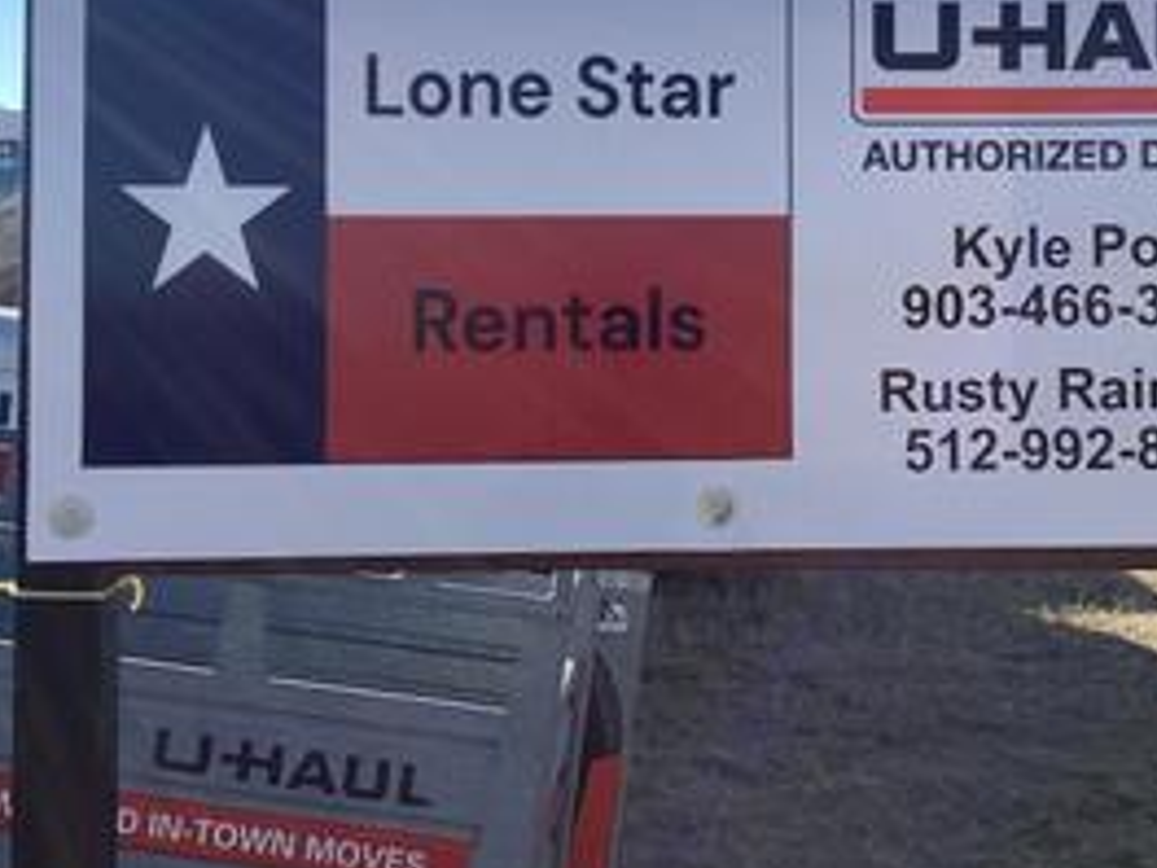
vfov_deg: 30.5
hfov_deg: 40.3
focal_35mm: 47
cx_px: 662
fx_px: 1571
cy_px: 254
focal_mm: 3.3
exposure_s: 1/1314
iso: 25
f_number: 2.4
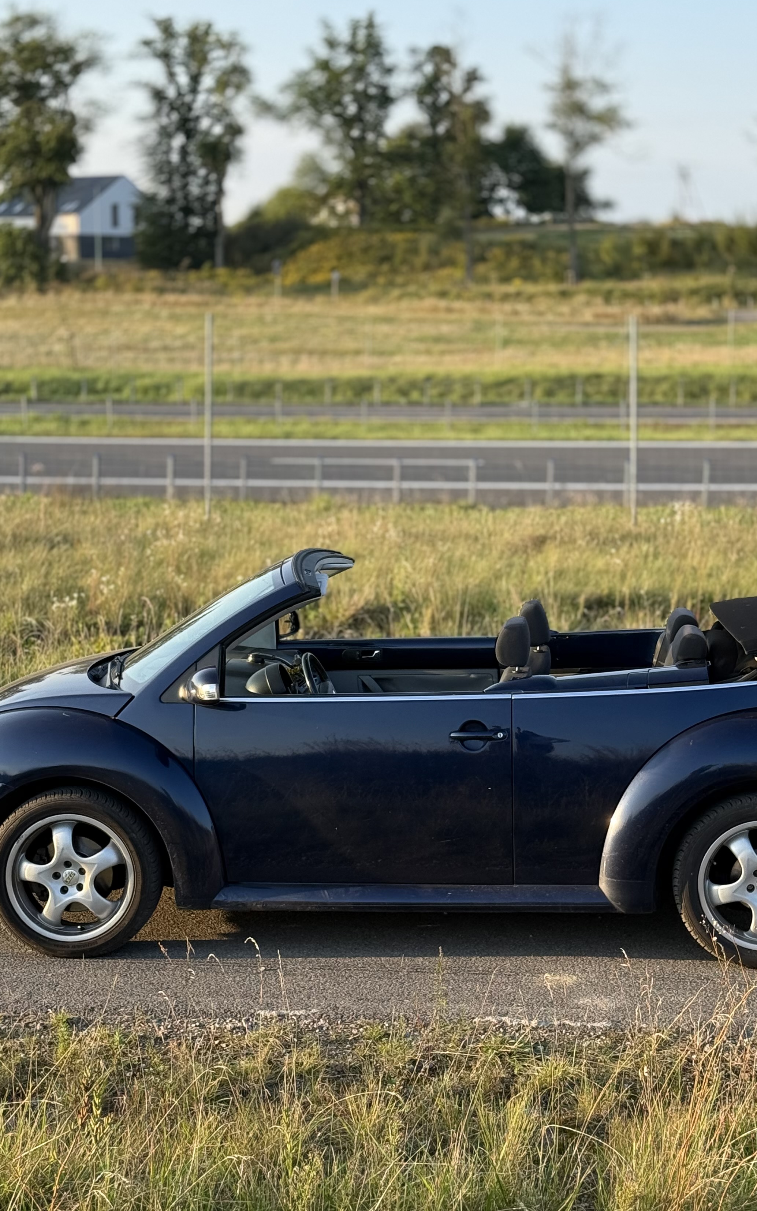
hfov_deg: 20.9
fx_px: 2047
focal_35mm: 62
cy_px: 587
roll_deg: -0.8
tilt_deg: -8.3
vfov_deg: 33.0
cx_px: 425
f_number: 1.78
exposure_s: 1/875
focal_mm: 6.76
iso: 64
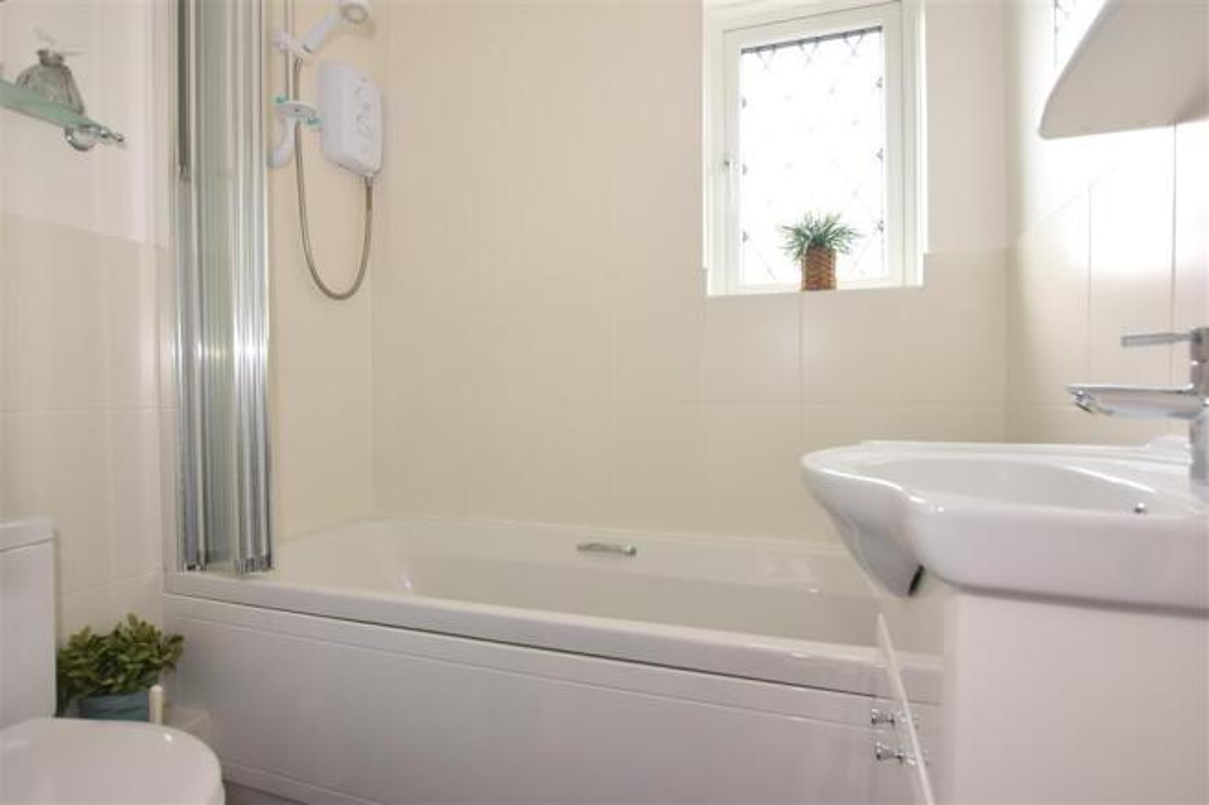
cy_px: 402
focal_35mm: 15
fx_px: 504
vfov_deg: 77.3
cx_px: 604
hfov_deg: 100.4
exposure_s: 1/20
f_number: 5.6
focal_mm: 10
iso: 400
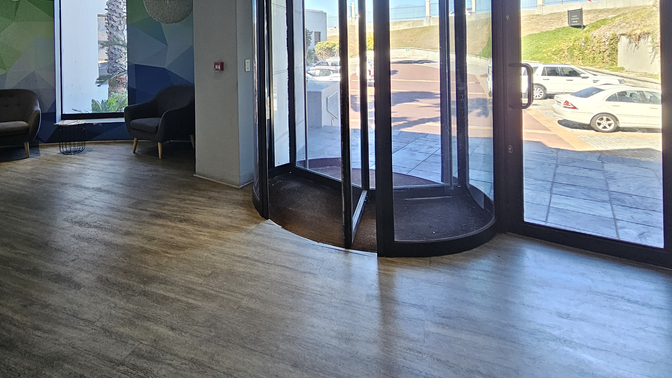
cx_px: 230
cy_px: 42
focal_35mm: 21
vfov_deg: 48.3
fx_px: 374
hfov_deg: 81.3
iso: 160
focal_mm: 2.2
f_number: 2.2
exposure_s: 1/71
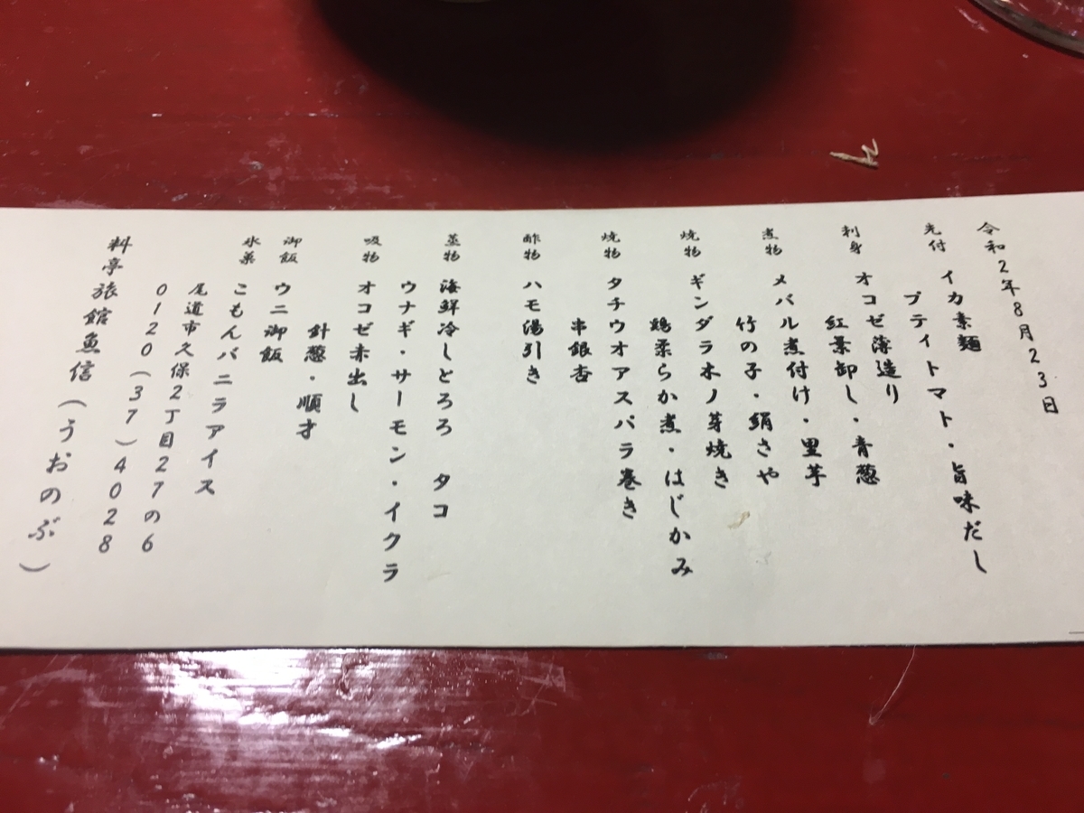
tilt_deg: -60.0
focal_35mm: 29
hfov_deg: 61.7
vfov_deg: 48.2
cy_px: 406
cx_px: 542
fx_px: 908
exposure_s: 1/30
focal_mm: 4.15
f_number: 2.2
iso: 50
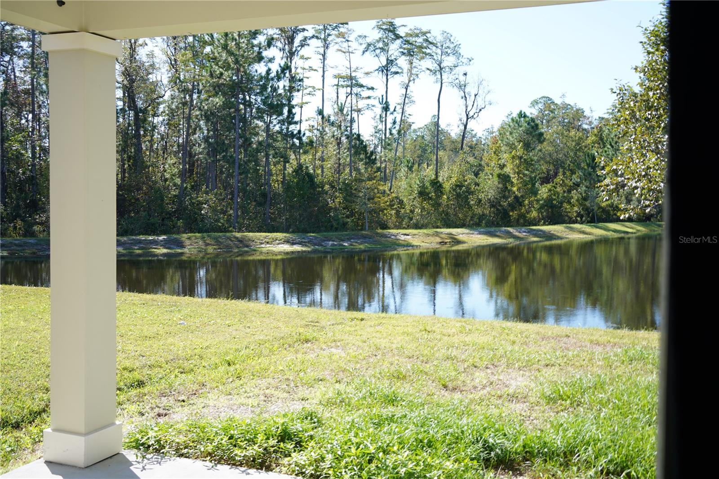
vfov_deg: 37.8
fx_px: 699
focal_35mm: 35
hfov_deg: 54.4
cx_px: 360
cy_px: 240
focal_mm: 35
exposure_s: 1/60
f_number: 9
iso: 100
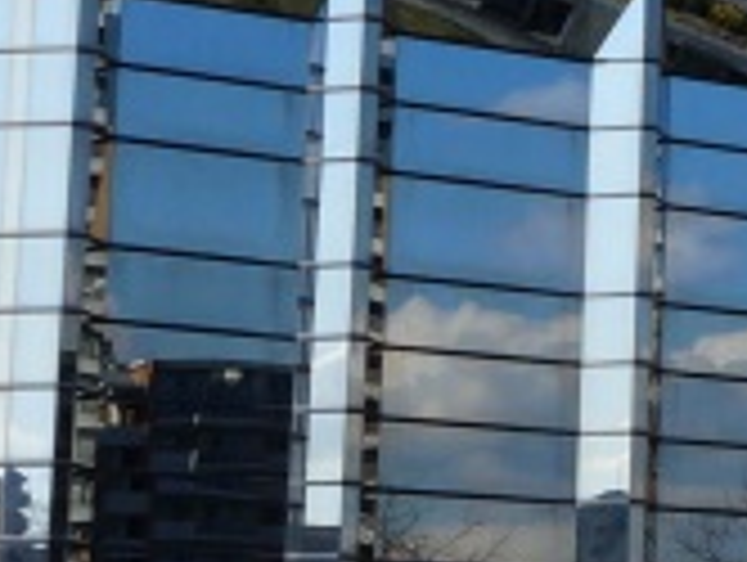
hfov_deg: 11.7
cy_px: 292
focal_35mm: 156
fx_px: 3371
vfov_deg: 9.5
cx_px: 1341
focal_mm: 18
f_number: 13
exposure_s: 1/250
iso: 200
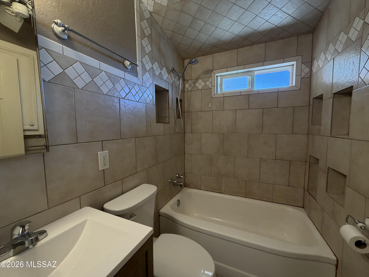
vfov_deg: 85.7
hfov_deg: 102.1
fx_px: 149
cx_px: 184
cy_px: 138
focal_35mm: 14
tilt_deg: -4.5
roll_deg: +1.2
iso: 200
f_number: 2.2
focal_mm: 2.22
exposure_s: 1/60
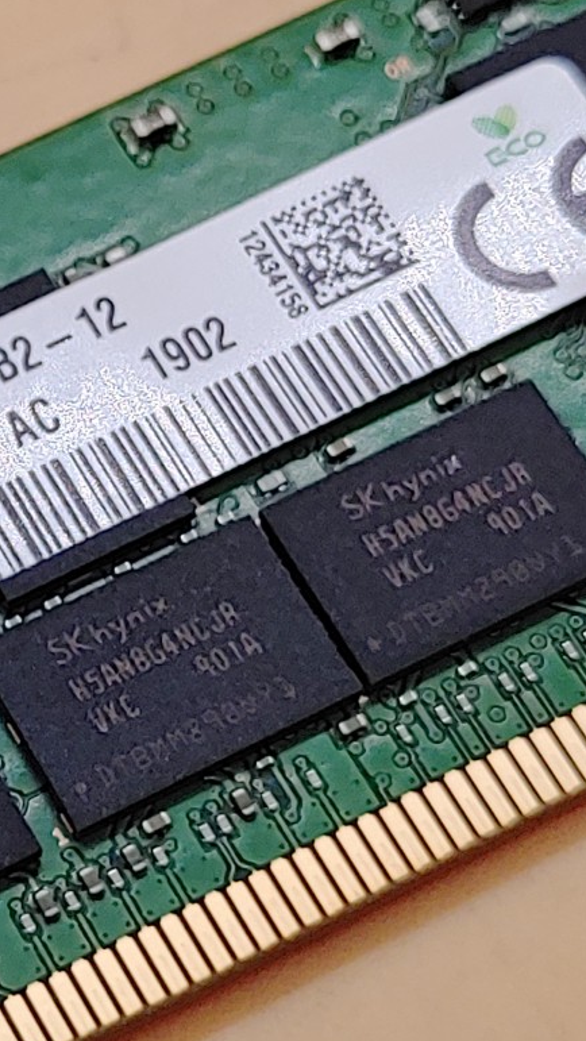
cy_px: 551
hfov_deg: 10.2
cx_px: -219
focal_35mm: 116
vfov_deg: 18.5
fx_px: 3203
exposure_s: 1/206
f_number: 1.8
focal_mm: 4.36
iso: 50
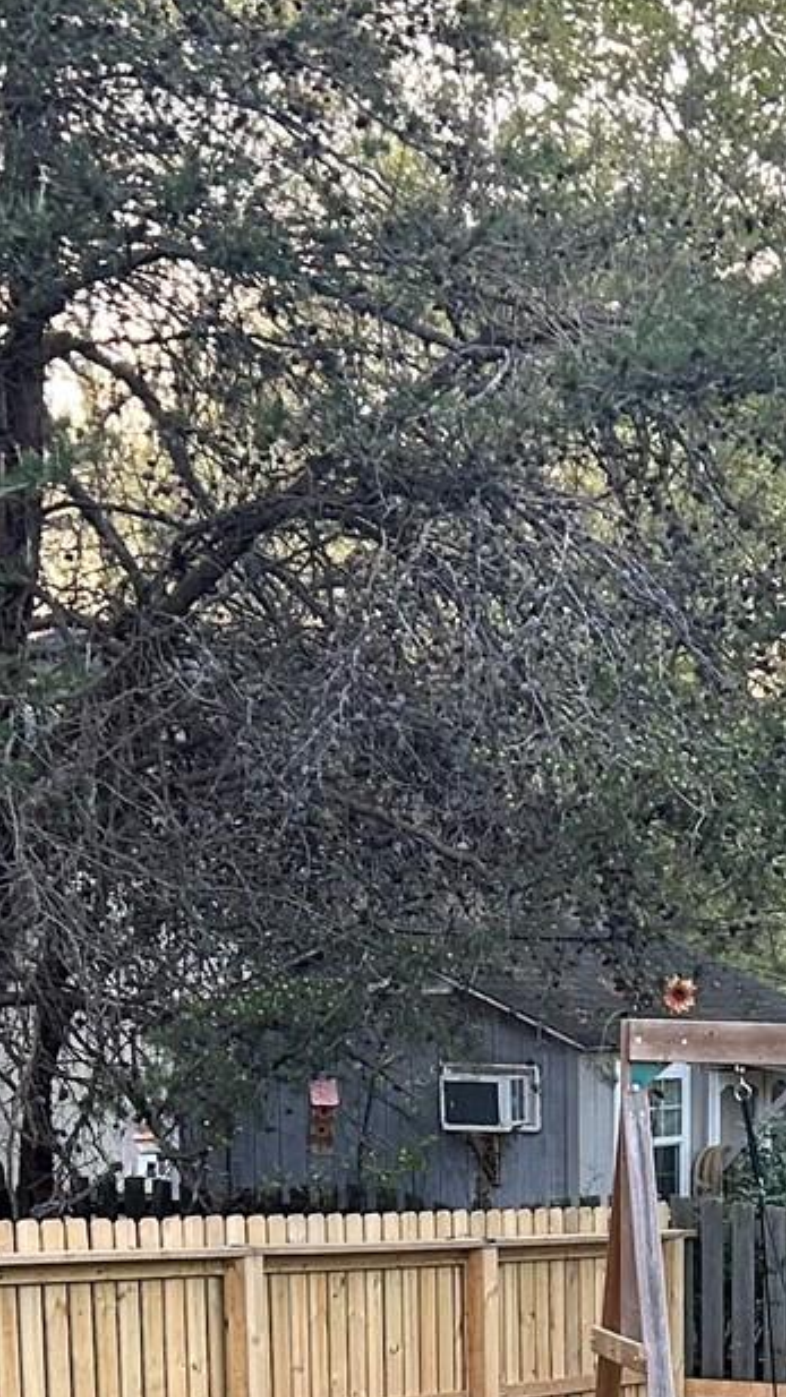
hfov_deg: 12.7
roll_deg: +0.9
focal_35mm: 94
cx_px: 831
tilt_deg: -8.8
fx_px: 3483
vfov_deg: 21.5
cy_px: 1533
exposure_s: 1/121
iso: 80
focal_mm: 5.7
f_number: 1.5
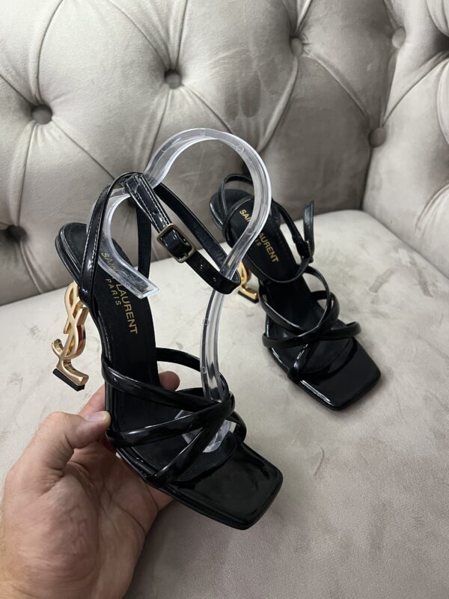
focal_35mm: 26
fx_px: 450
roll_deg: +7.8
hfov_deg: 53.1
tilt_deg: -44.9
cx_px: 224
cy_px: 300
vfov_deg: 67.3
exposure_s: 1/50
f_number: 1.5
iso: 500
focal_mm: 5.7
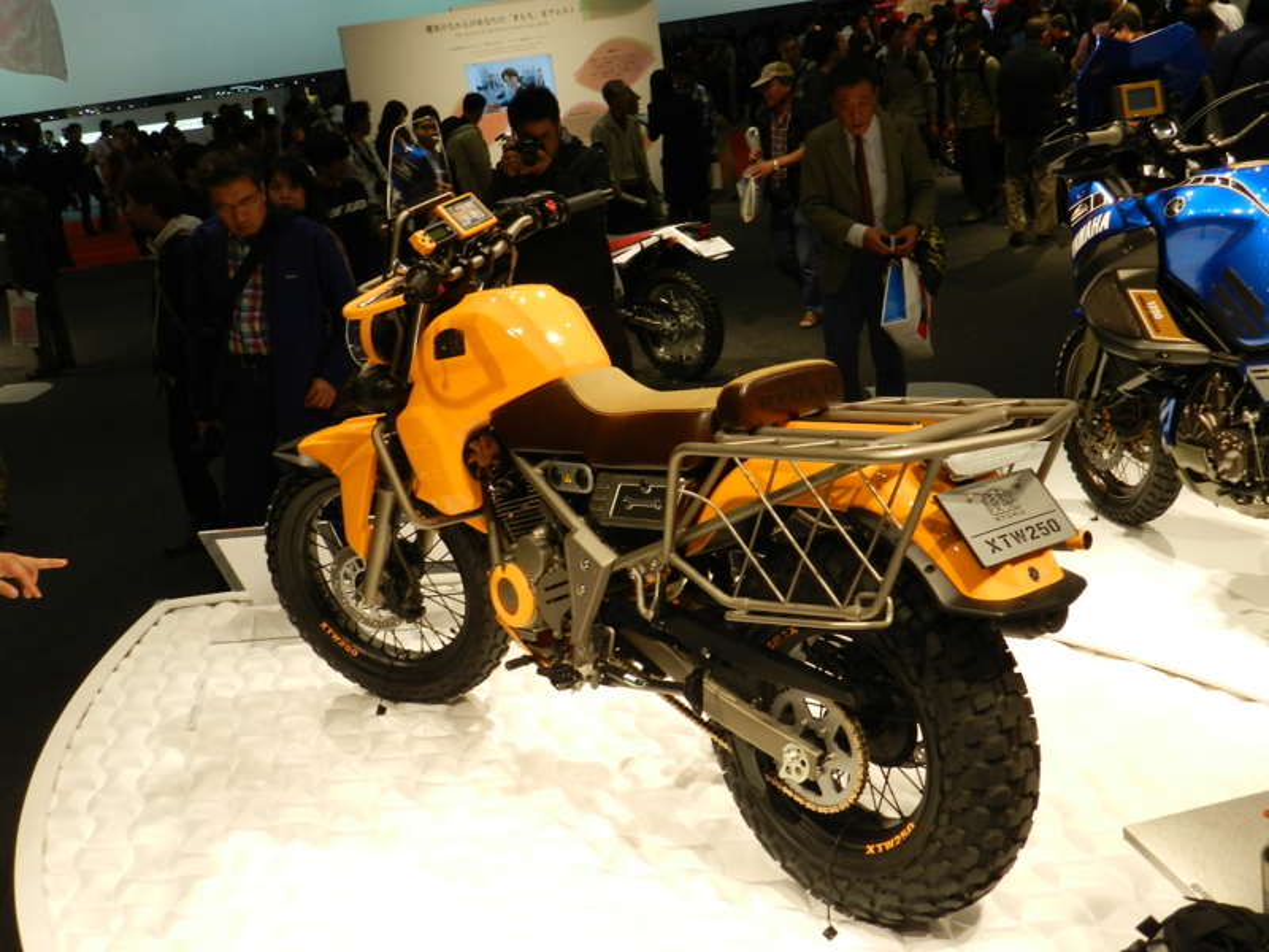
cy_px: 476
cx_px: 634
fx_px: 1393
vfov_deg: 37.7
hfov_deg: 49.0
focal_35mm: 38
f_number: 4
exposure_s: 1/80
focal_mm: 6.7
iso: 160
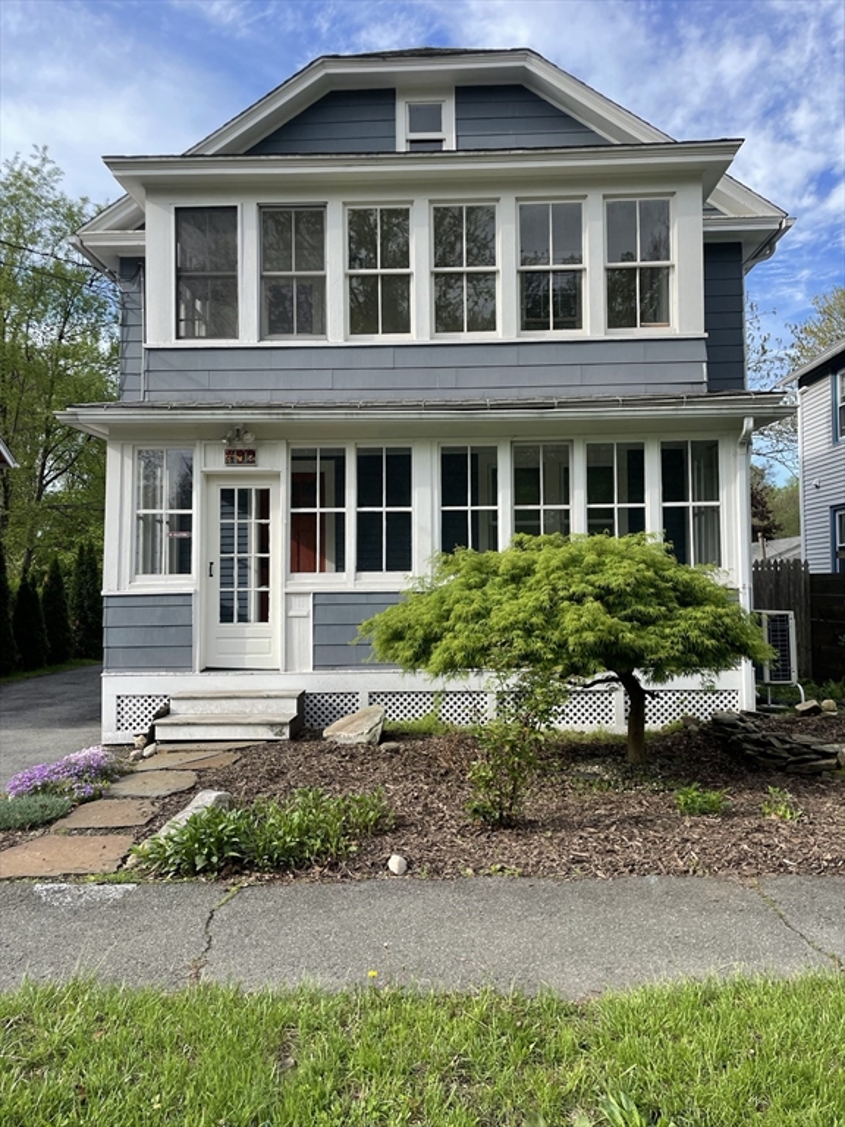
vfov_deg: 67.3
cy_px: 564
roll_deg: +0.6
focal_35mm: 26
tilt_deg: +4.4
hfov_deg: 53.1
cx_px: 422
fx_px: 846
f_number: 1.6
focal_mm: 4.2
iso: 32
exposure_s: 1/1401
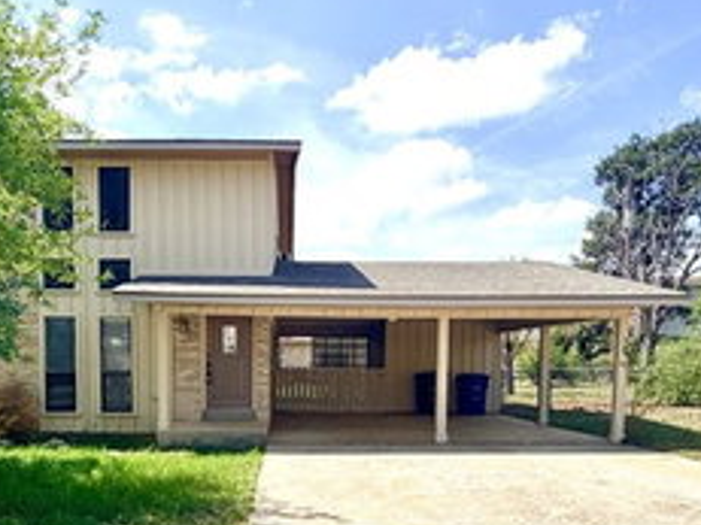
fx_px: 627
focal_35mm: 31
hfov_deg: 58.0
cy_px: 398
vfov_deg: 43.8
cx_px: 291
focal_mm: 2.22
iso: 20
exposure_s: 1/928
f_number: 2.2
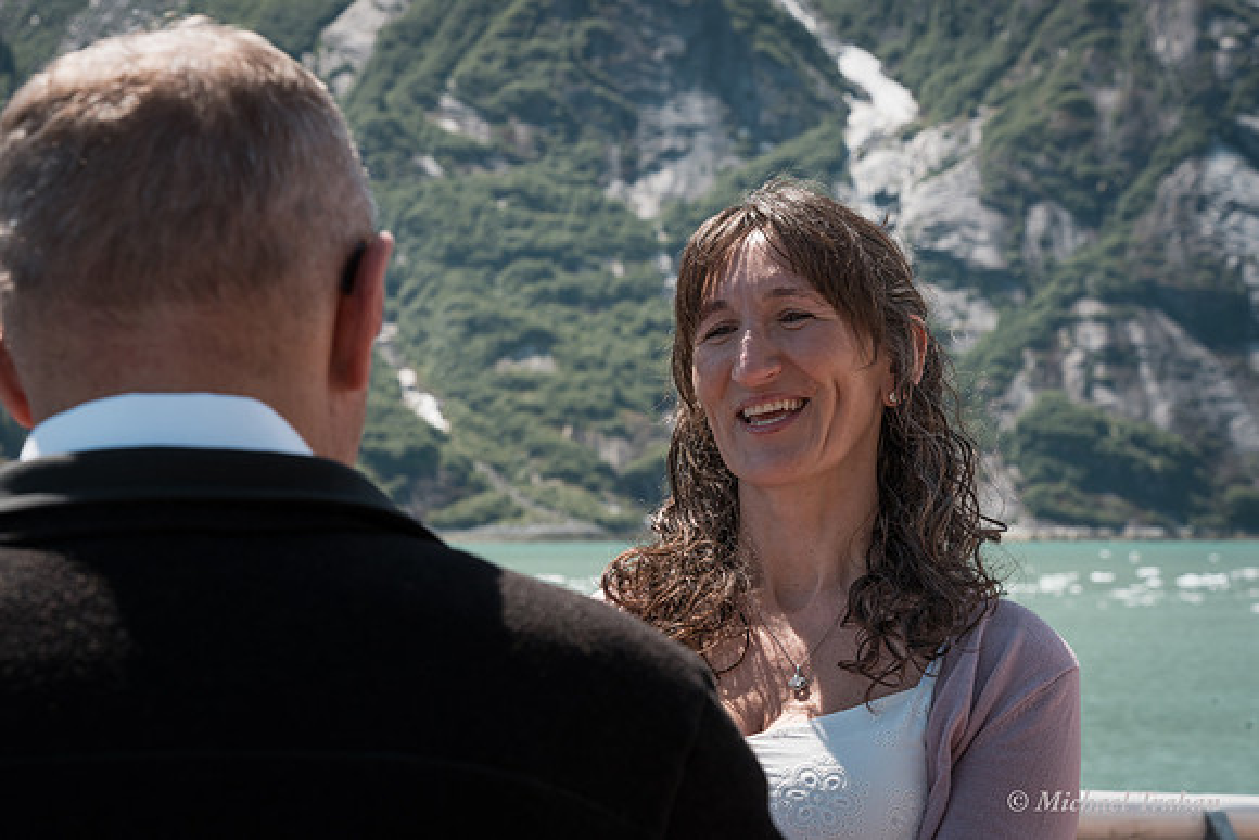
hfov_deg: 27.3
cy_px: 420
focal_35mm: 74
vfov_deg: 18.4
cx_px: 630
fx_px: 2588
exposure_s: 1/400
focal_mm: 74
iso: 500
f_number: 10
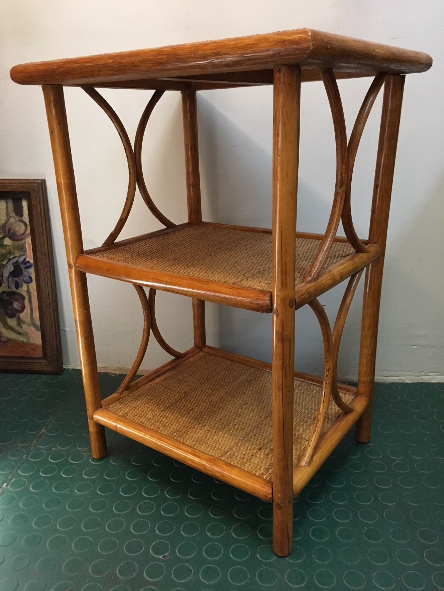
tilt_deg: -19.8
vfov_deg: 61.7
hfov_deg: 48.2
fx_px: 496
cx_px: 222
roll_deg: +0.7
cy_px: 296
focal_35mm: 29
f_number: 2.2
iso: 250
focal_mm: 4.15
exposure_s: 1/33
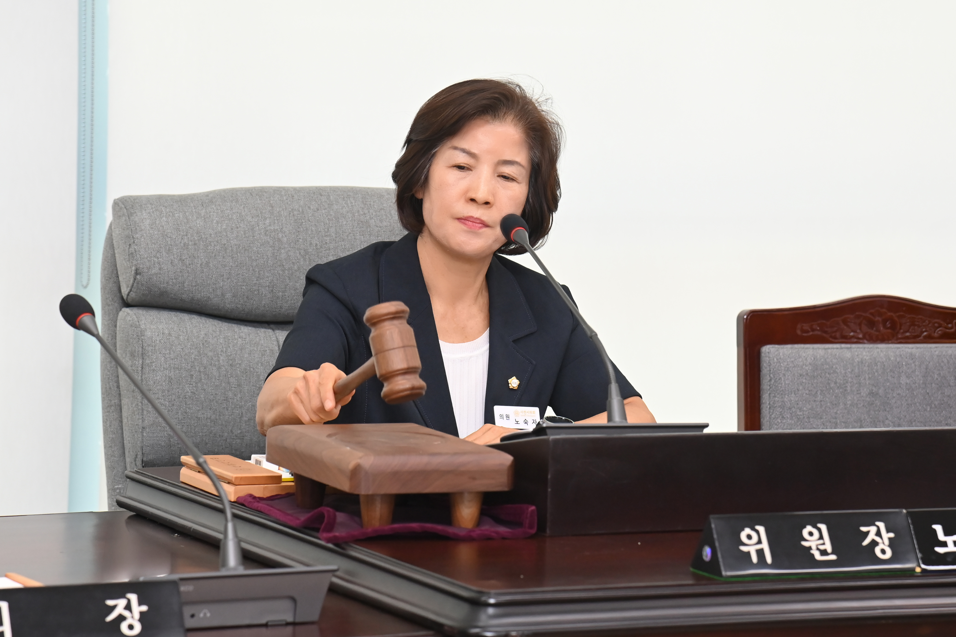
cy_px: 318
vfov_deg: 12.2
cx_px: 478
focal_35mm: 112
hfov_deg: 18.3
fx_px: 2974
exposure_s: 1/250
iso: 2500
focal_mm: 112
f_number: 6.3
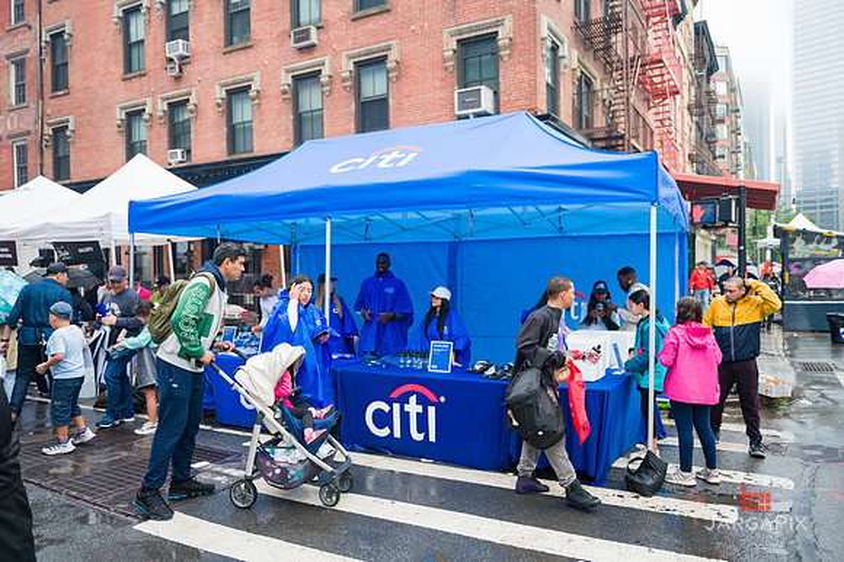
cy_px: 281
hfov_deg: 69.4
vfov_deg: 49.5
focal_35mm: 26
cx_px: 422
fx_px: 609
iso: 250
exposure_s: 1/500
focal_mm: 26
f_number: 3.2
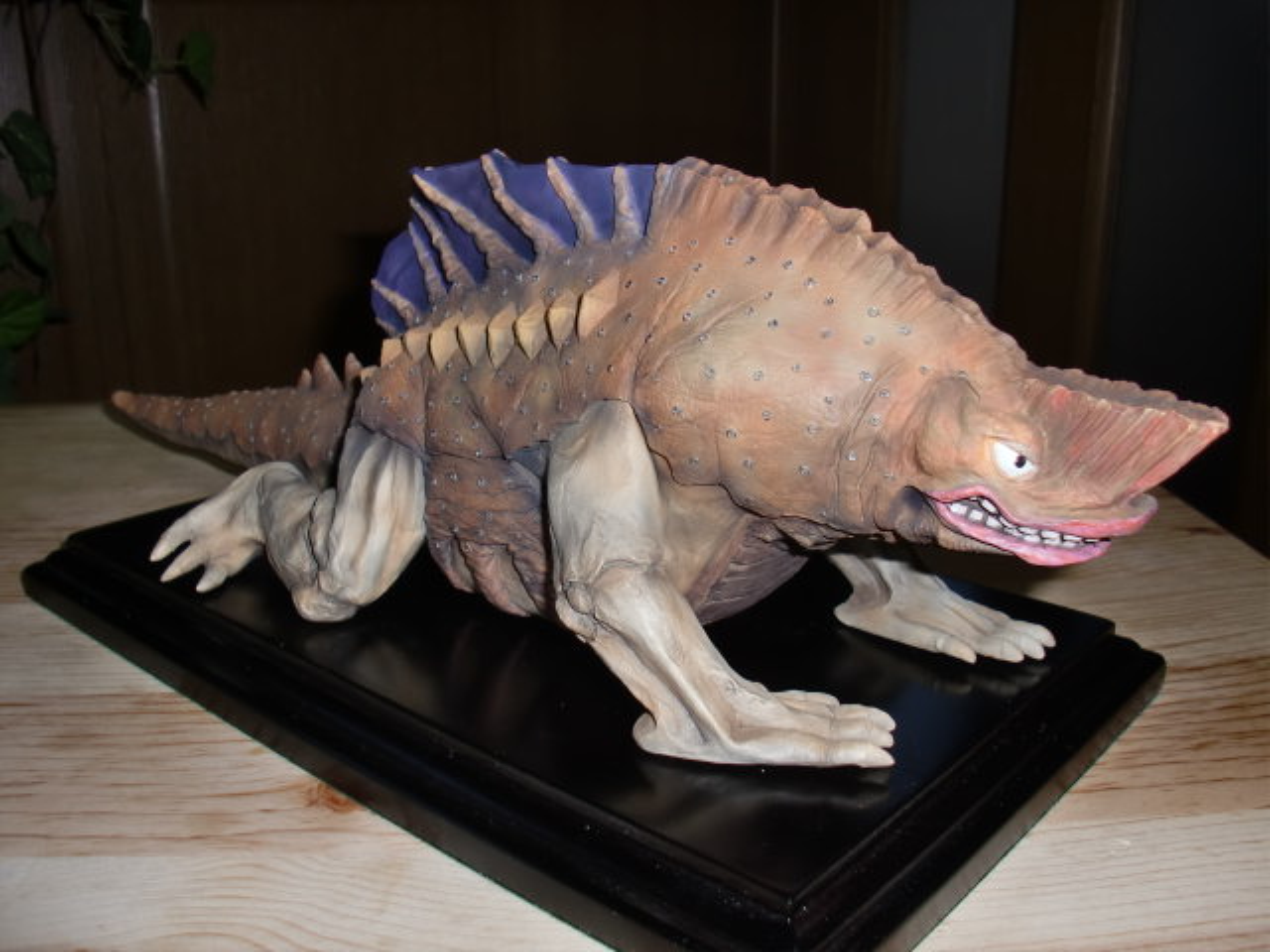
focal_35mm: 36
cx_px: 635
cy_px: 476
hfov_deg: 51.4
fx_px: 1321
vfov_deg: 39.7
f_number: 7.9
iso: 64
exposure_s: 1/30
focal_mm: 6.3
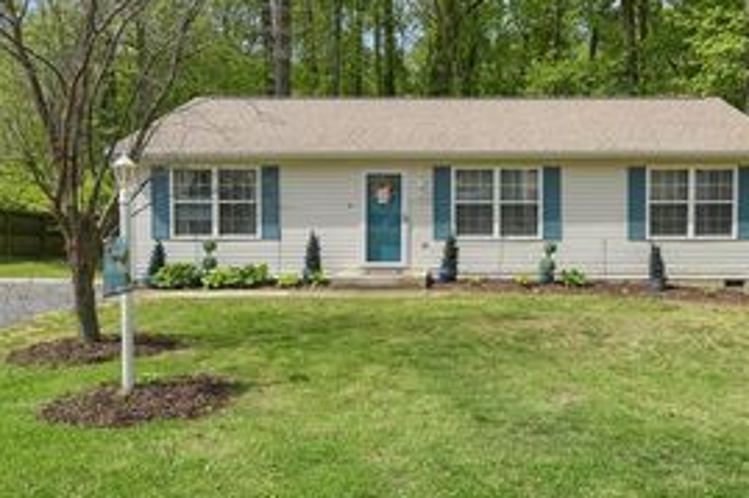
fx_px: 541
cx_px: 465
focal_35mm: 26
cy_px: 79
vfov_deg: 46.1
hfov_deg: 68.4
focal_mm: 14
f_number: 8
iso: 100
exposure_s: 1/200
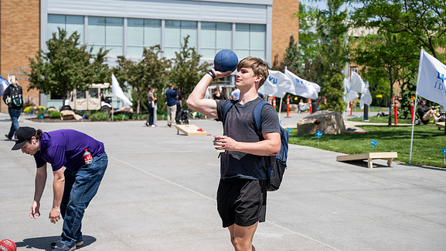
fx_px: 697
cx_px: 223
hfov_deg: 35.5
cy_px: 108
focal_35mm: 59
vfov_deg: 20.3
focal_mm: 56
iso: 160
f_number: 4
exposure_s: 1/1600
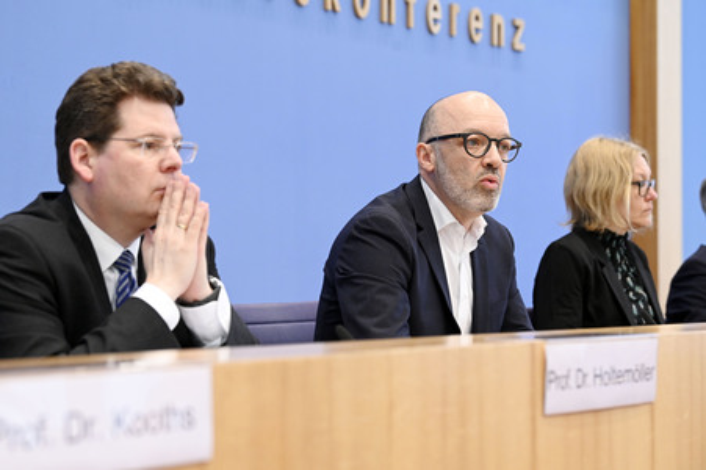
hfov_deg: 23.7
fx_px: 1685
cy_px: 235
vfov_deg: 15.9
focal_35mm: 86
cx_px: 353
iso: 3200
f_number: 5
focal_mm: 86
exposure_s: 1/500
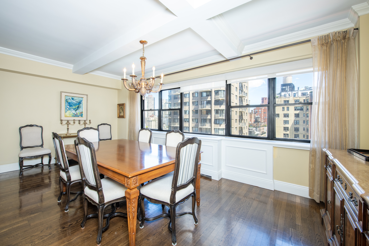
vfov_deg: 77.3
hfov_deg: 100.4
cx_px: 184
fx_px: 154
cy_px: 123
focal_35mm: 15
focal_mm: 15
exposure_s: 1/15
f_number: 11
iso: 320
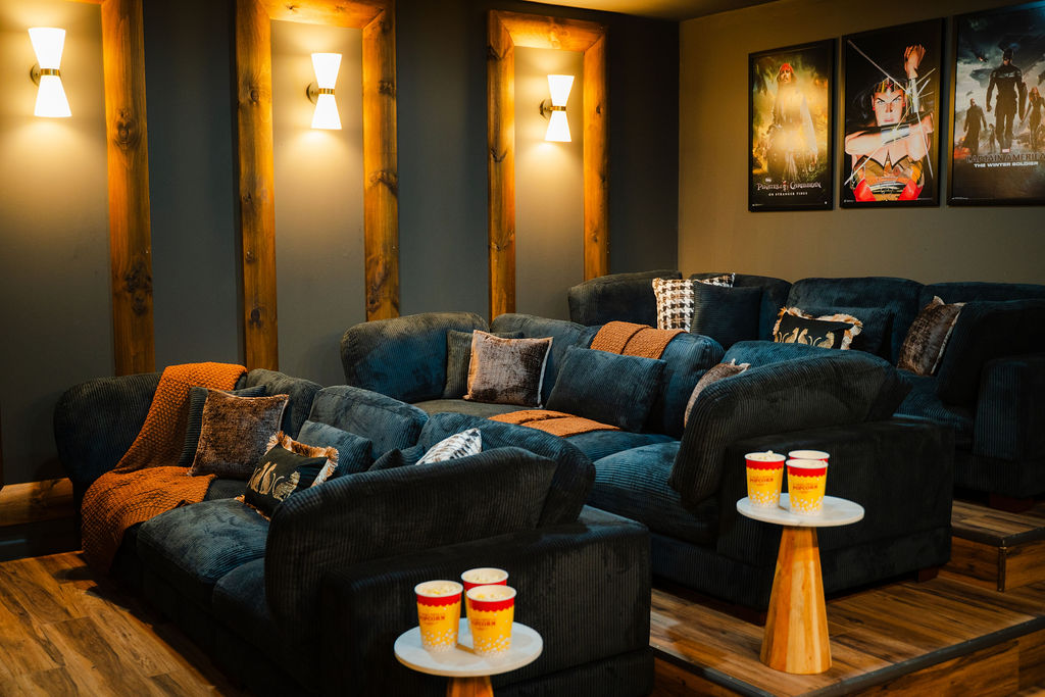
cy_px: 348
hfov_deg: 48.9
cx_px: 522
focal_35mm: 40
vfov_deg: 33.8
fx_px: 1149
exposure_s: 1/50
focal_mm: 39
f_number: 2.8
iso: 800
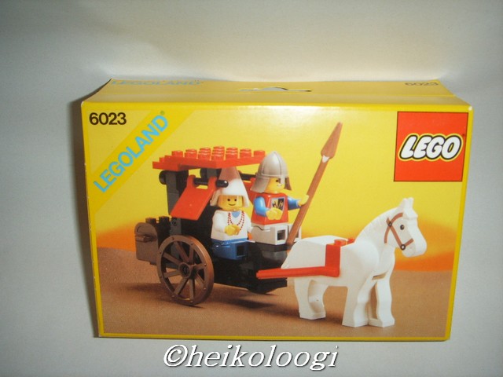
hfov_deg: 47.9
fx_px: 567
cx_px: 252
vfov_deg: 36.8
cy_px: 188
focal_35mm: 39
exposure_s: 1/45
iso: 100
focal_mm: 6.6
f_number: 3.5
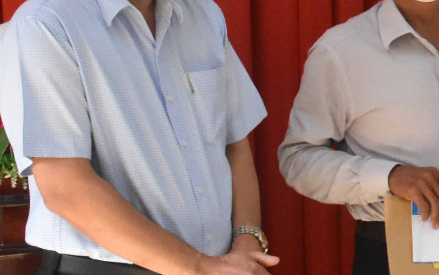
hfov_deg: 12.8
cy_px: 31
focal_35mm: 147
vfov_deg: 8.9
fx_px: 1759
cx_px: 803
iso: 3200
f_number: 7.1
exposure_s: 1/200
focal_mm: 22
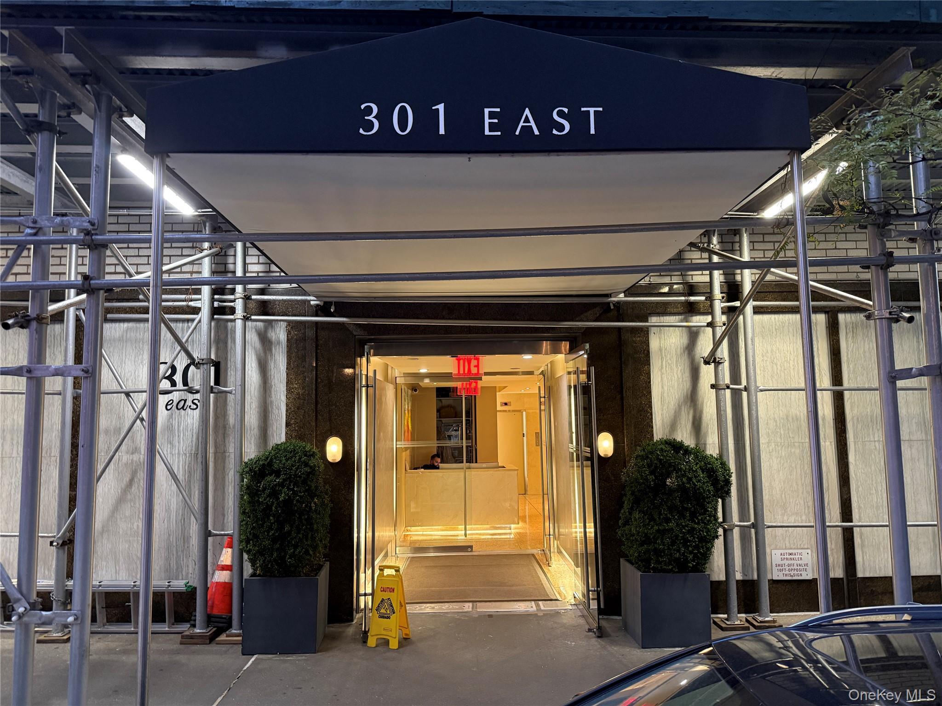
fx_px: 653
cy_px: 353
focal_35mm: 24
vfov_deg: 56.8
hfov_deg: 71.6
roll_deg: +0.7
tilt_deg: +6.5
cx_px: 471
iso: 500
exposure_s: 1/60
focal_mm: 6.76
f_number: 1.78
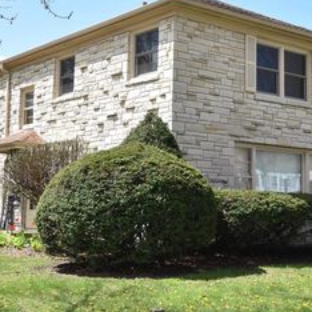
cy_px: 125
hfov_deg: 28.6
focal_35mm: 60
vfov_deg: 28.5
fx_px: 612
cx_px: 177
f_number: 11
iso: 800
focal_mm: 22
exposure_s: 1/500
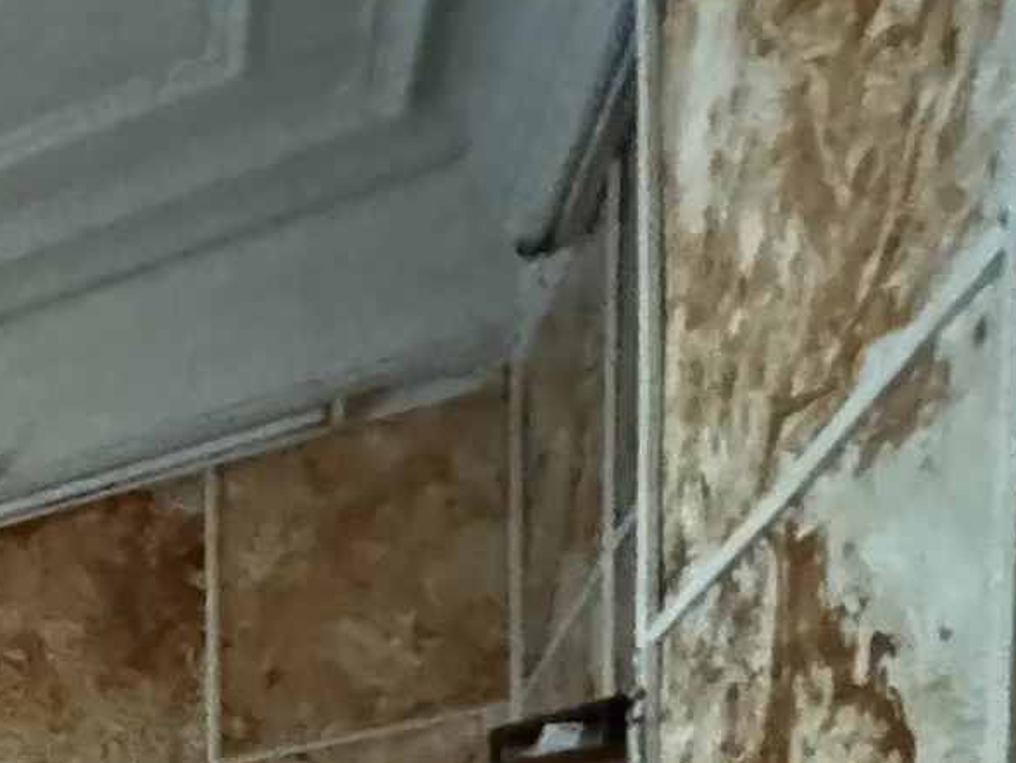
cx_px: -1032
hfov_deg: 19.1
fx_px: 1673
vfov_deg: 18.0
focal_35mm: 57
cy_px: 1510
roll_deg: +1.3
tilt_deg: +0.0
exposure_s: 1/34
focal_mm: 2.22
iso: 1600
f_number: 2.2
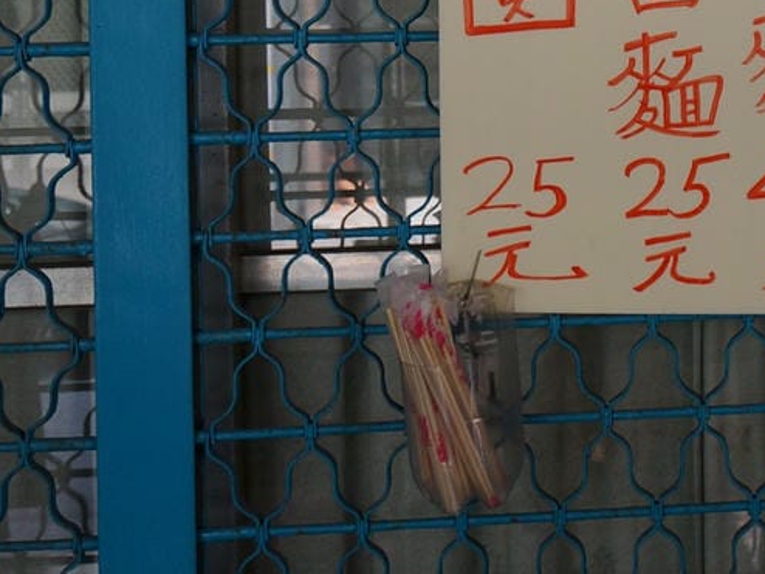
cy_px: -34
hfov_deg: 22.4
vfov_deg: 17.1
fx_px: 1857
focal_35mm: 84
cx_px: 767
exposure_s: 1/60
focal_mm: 24
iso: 250
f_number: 4.5
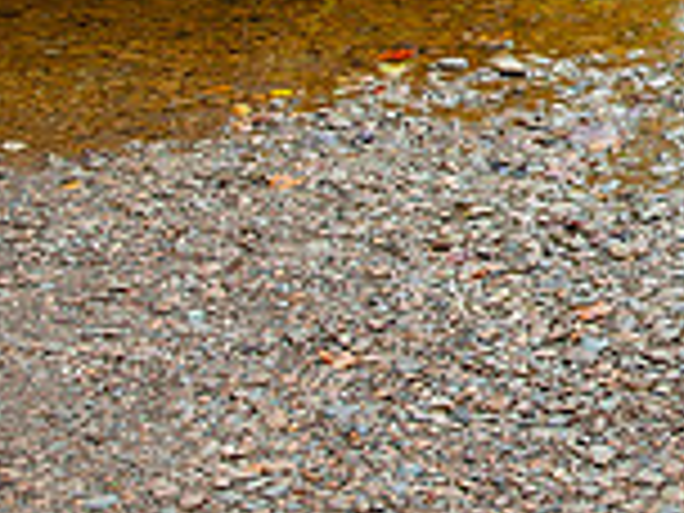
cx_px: 940
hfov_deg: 20.0
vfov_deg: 15.7
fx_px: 1739
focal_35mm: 88
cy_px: -202
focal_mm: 24
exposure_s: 1/160
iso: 500
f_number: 2.8
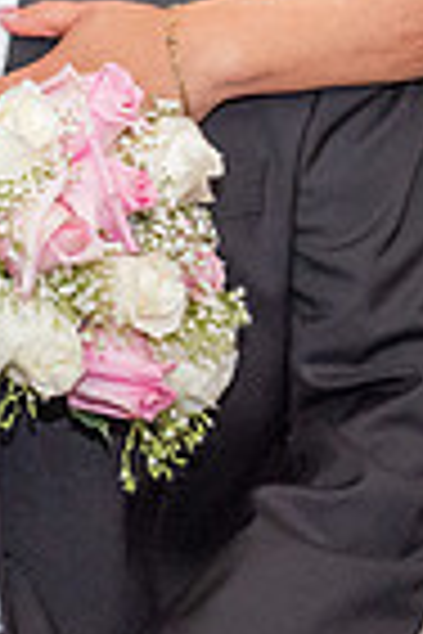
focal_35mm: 263
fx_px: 4635
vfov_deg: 7.8
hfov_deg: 5.2
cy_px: -99
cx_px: -3
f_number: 4.5
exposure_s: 1/125
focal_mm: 55
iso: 1600
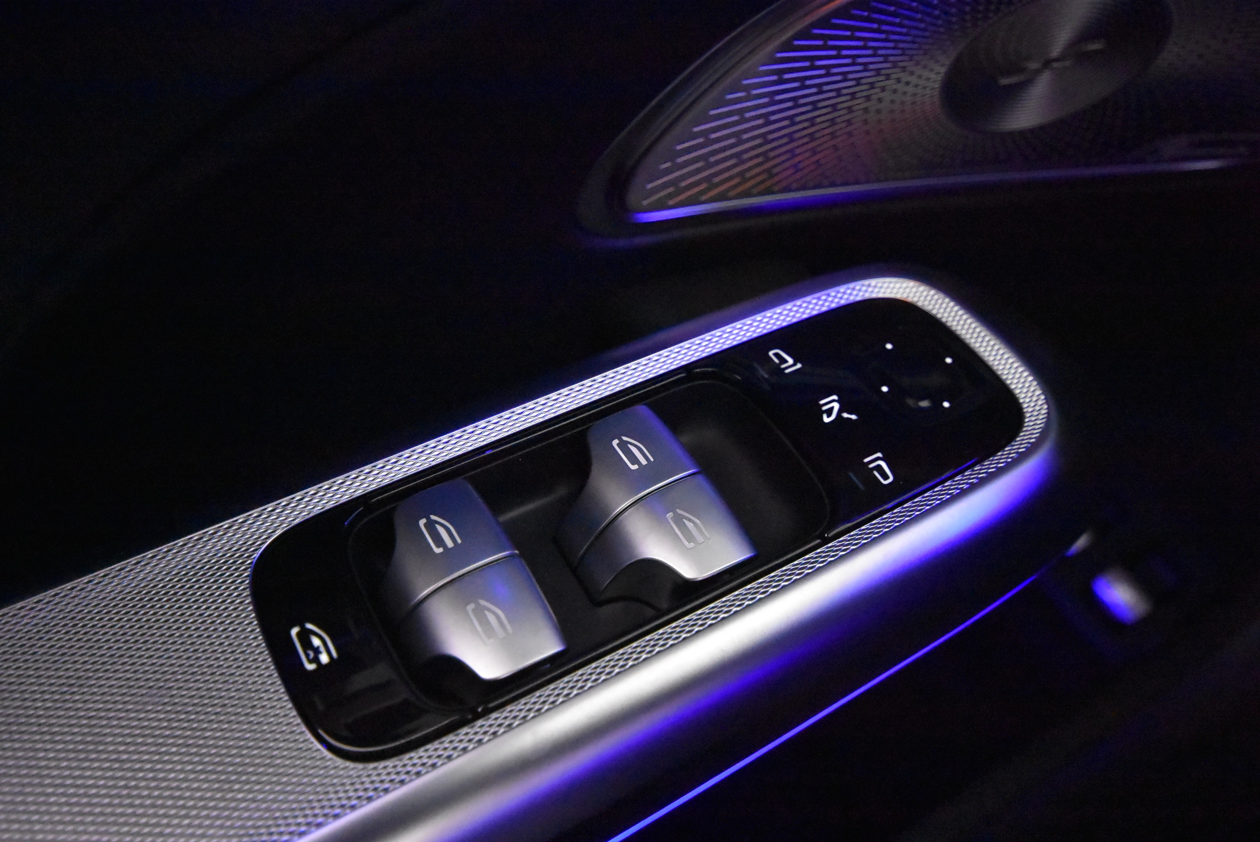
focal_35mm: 30
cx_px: 630
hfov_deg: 61.9
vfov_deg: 43.7
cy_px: 421
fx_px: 1051
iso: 12800
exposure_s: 1/50
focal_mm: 20
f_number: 5.6
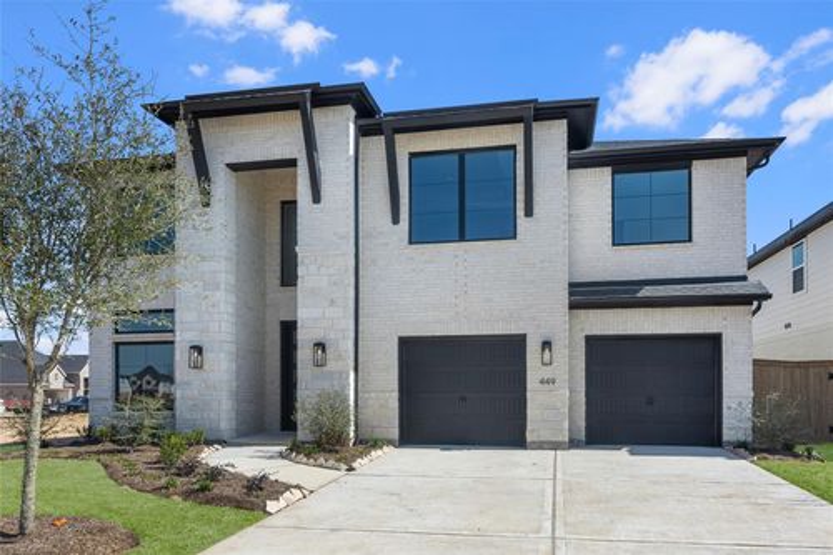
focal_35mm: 18
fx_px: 416
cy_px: 278
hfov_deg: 90.0
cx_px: 416
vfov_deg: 67.3
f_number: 9
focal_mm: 18
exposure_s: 1/250
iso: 100
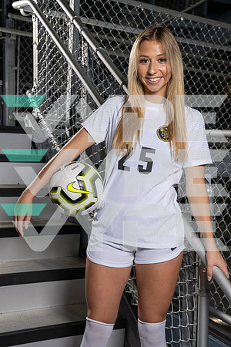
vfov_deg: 35.1
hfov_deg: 23.8
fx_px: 549
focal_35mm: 57
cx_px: 116
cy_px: 174
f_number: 9
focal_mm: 57
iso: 320
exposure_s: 1/250
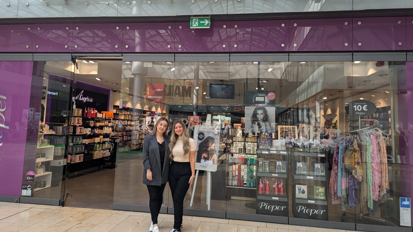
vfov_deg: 42.7
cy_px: 95
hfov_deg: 69.9
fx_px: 296
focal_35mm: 27
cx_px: 206
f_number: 1.85
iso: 41
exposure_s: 1/157
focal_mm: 6.81
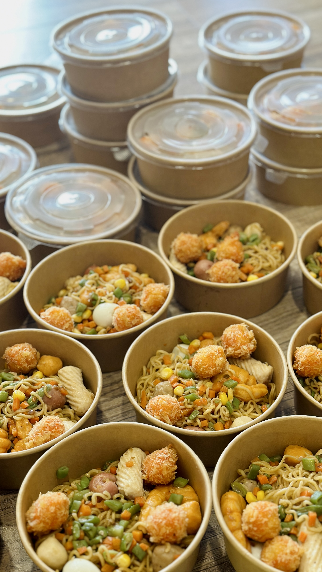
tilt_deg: -41.2
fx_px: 804
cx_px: 198
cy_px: 289
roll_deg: +0.7
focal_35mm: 53
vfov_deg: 39.2
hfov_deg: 22.6
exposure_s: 1/60
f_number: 1.78
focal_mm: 6.86
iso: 320
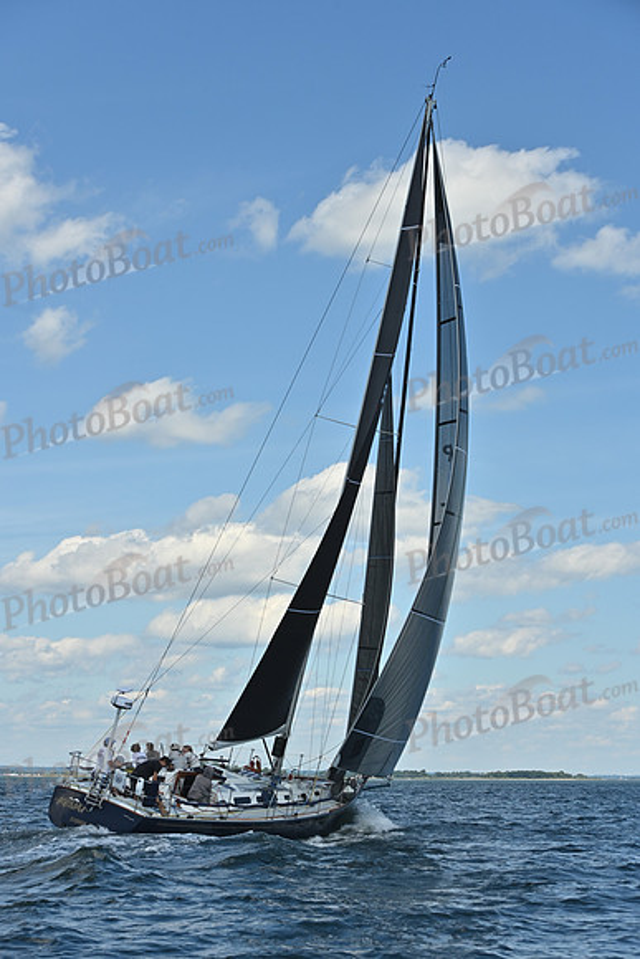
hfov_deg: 19.5
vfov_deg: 28.8
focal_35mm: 70
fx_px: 1865
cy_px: 480
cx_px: 320
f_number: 8
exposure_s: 1/1250
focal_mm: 70
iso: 250
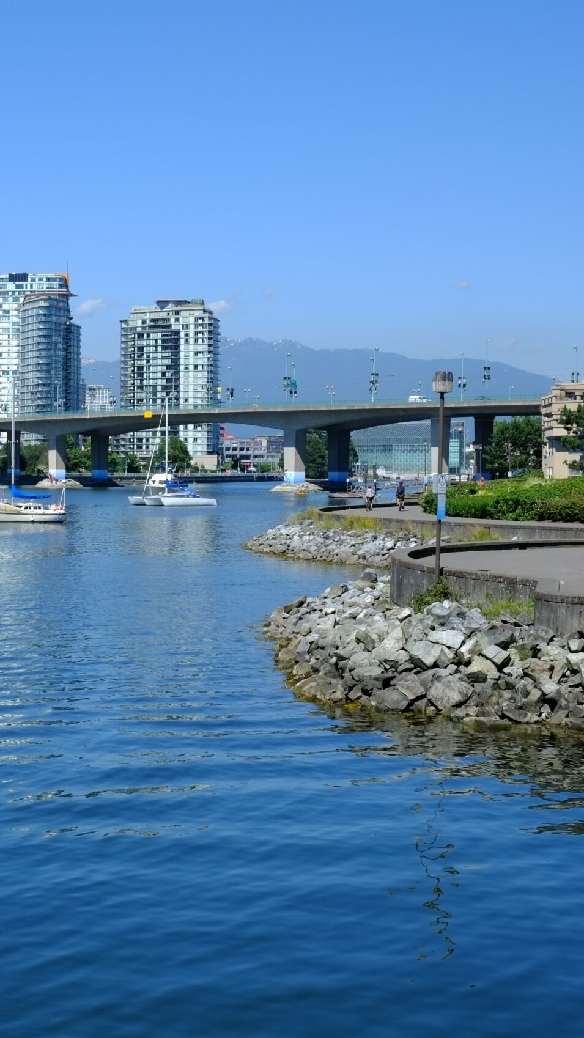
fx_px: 1652
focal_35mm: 60
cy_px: 520
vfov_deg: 34.9
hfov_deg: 19.2
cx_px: -73
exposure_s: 1/420
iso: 200
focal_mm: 25.4
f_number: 8
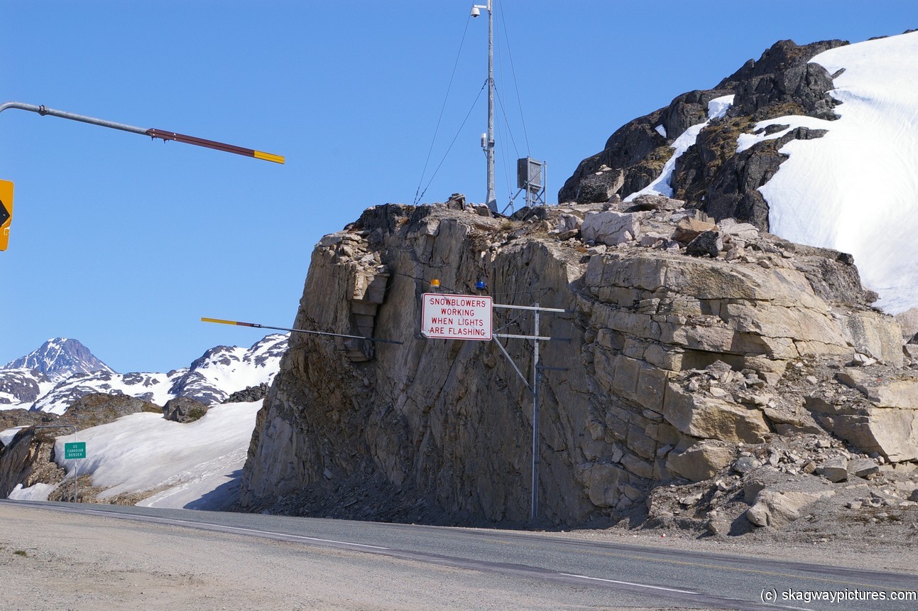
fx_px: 2102
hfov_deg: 24.6
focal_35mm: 82
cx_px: 459
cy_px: 306
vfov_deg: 16.5
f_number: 11
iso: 200
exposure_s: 1/350
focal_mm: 55
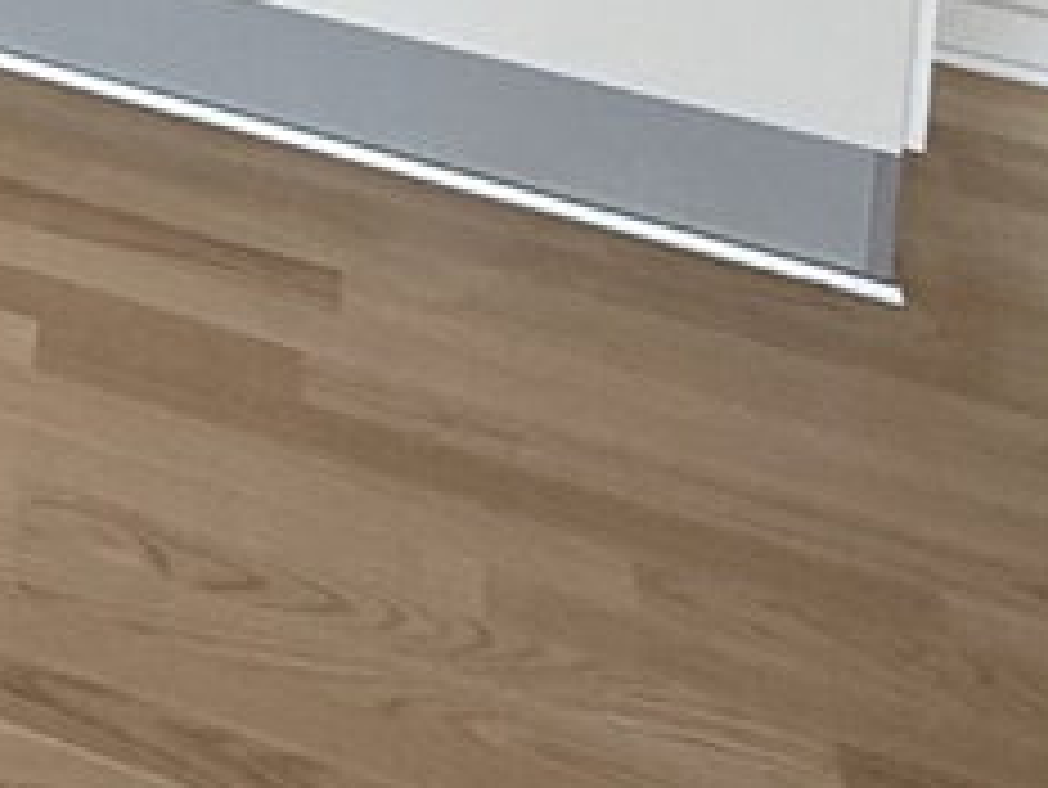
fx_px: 2908
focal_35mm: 96
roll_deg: -0.3
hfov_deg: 14.7
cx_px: -1336
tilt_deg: -5.1
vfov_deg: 11.7
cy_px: -1274
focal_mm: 2.22
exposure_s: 1/99
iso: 80
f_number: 2.2
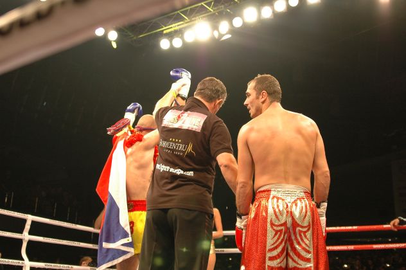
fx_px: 473
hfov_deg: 46.4
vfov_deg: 31.8
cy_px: 135
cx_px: 203
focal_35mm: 42
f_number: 2.8
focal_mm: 28
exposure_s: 1/320
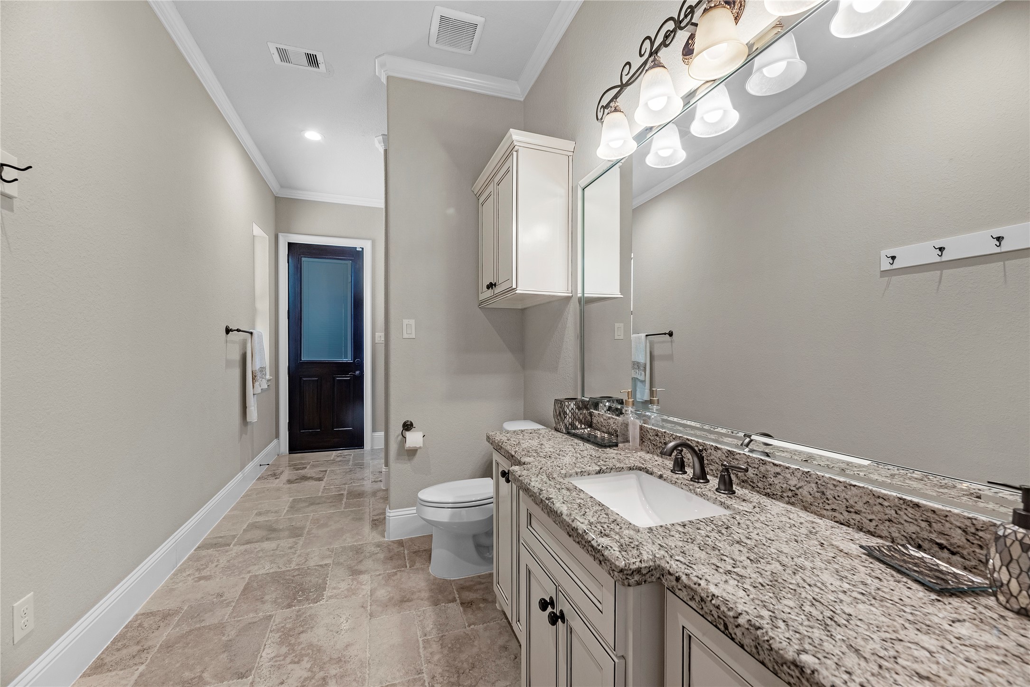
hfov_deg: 104.2
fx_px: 401
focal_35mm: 14
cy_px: 344
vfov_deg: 81.2
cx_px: 515
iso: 250
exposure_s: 1/25
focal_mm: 14
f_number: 9
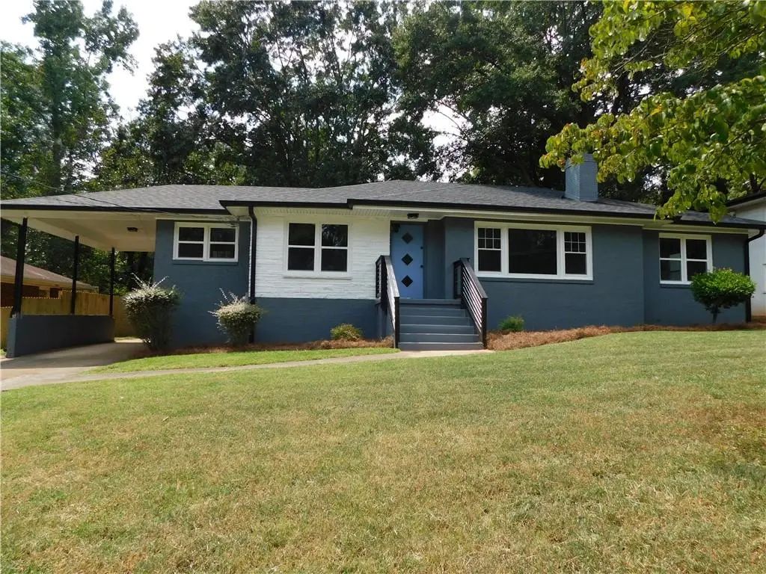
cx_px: 383
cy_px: 287
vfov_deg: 58.9
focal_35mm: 23
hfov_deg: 73.9
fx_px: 509
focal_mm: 4
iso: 125
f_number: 3
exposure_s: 1/800
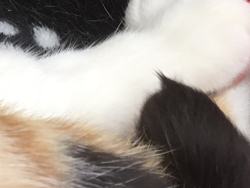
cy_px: -130
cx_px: -168
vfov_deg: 11.1
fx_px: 910
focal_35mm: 126
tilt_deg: -18.0
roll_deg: +3.6
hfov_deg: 14.2
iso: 25
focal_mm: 3.3
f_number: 2.4
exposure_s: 1/60
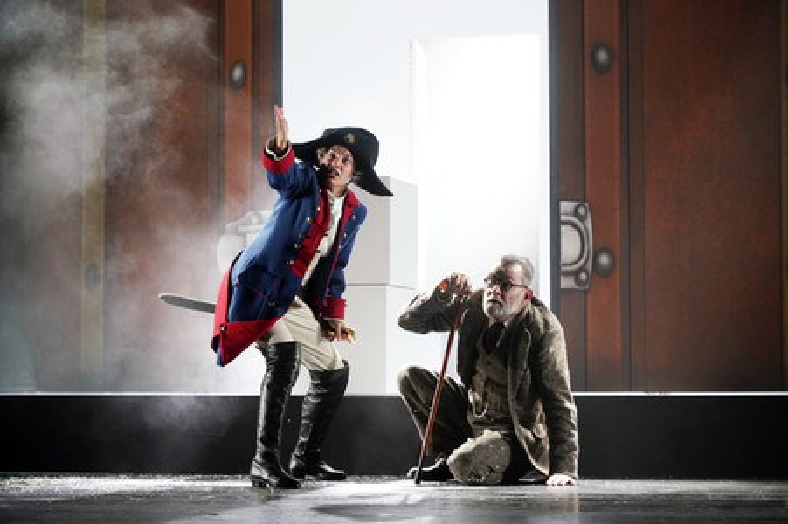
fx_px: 2165
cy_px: 262
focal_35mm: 99
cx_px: 394
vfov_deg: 13.8
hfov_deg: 20.6
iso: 1000
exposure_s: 1/125
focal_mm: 99
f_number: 5.6
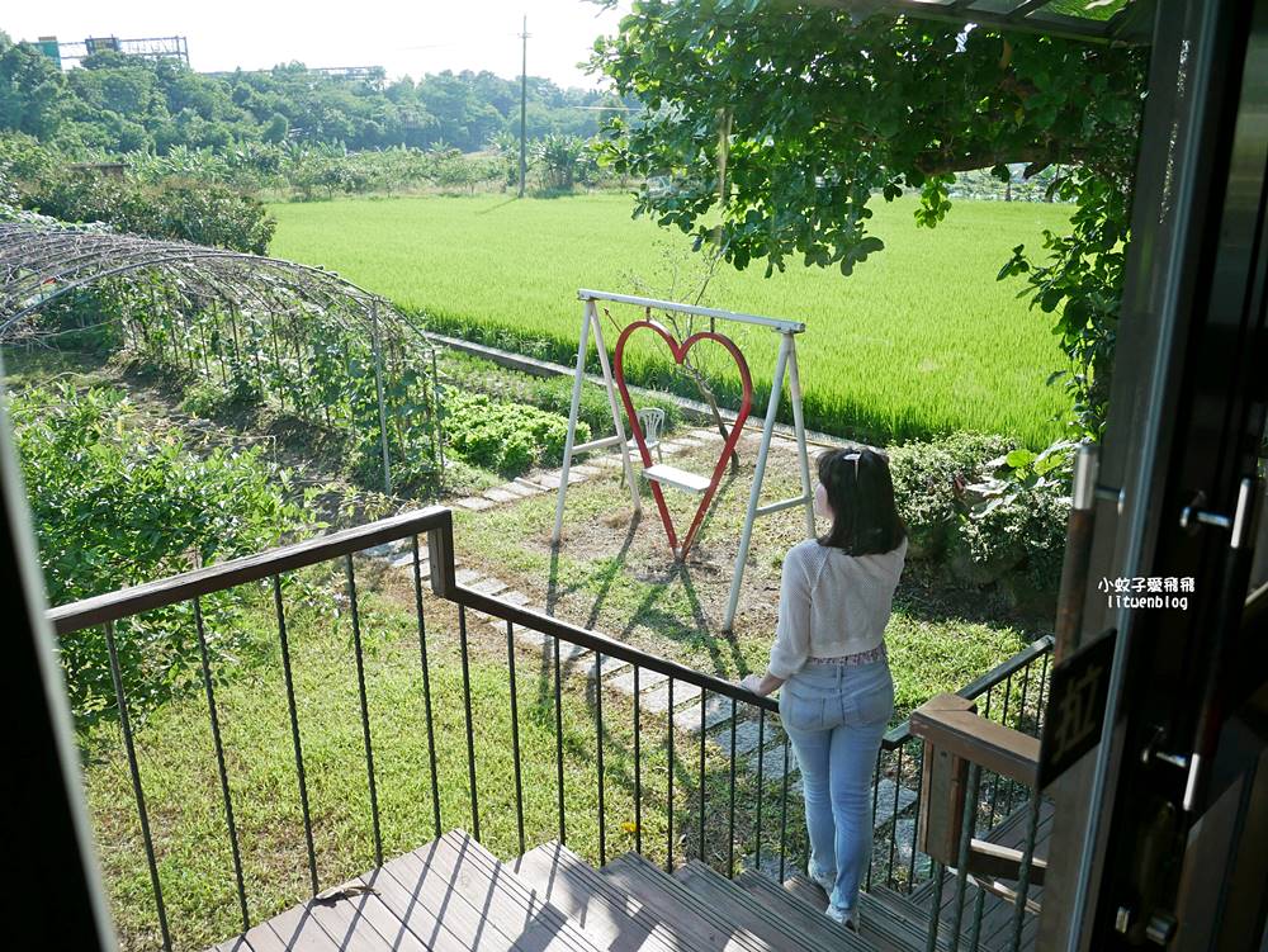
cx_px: 634
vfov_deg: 49.8
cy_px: 476
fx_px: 1026
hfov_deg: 63.4
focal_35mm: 28
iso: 200
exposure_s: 1/800
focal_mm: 14
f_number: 3.2
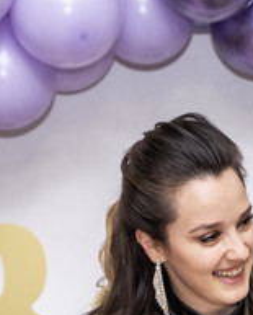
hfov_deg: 6.0
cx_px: 207
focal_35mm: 258
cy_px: 280
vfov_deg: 7.5
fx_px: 2409
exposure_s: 1/160
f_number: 2.8
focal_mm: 55
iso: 1250
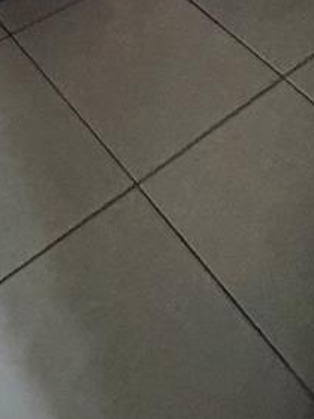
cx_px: 60
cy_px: -313
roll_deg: -3.5
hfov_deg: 24.0
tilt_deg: -17.2
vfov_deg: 21.9
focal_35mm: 60
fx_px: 726
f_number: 2.2
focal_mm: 2.22
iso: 1600
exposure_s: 1/31
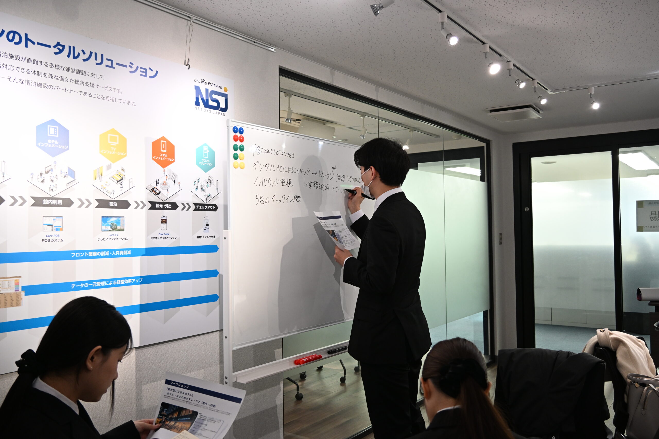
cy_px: 220
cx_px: 330
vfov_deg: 41.7
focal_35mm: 32
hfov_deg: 59.5
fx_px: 577
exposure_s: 1/60
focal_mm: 21
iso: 560
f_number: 4
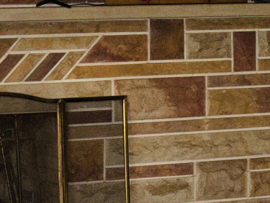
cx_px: 66
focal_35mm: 150
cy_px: 145
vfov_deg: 9.9
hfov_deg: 13.1
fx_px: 1171
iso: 6400
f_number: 4
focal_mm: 28
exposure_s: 1/160
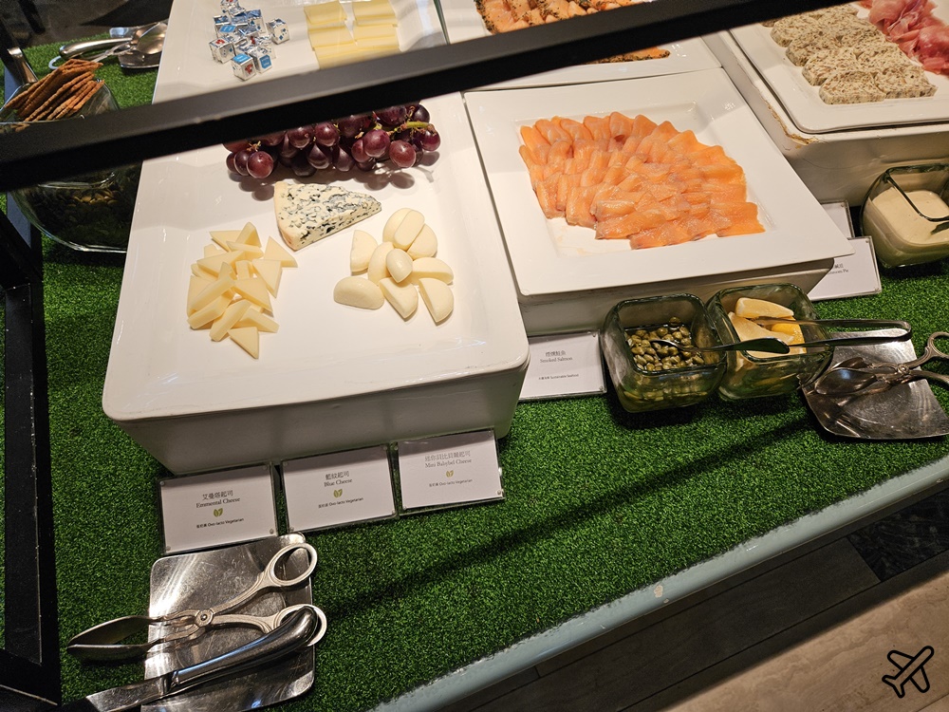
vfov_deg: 58.9
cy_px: 356
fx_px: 631
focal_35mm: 23
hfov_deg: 73.9
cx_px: 474
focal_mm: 5.4
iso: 80
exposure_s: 1/120
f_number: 1.8
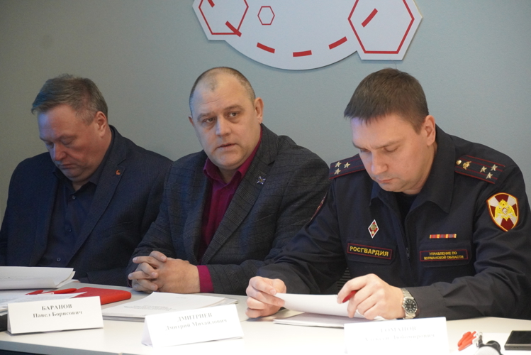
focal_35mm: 135
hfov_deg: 15.2
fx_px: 1992
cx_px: 266
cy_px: 178
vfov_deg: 10.2
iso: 6400
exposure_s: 1/125
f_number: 5.6
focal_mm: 90
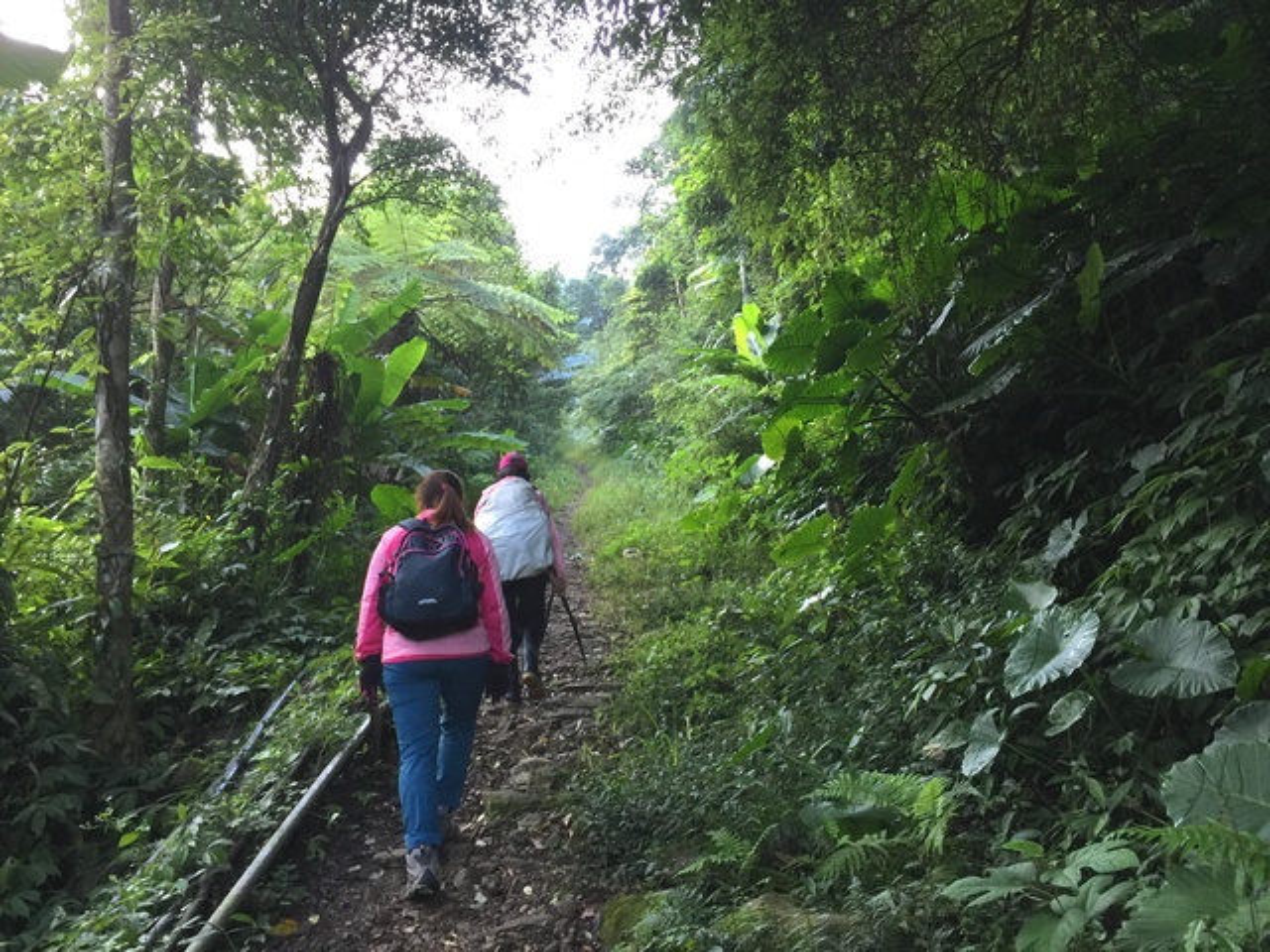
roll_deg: +0.0
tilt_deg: +11.3
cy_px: 476
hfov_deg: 61.7
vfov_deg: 48.2
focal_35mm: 29
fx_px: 1064
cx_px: 635
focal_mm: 4.15
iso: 32
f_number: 2.2
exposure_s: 1/30
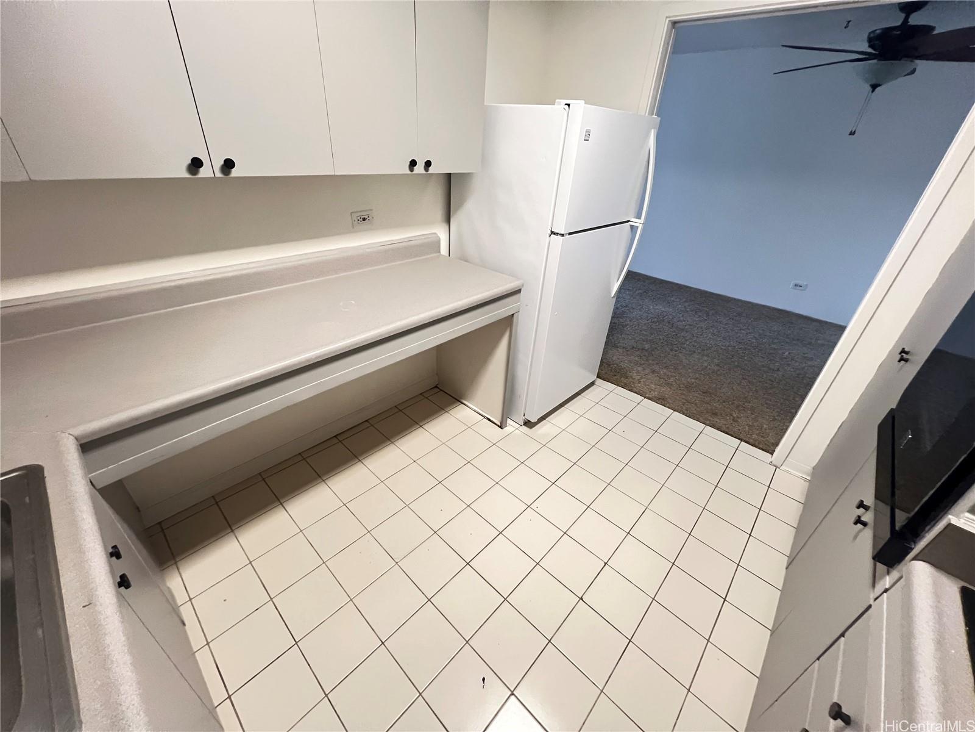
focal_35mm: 13
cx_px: 488
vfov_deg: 89.9
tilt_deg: -31.0
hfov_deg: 106.2
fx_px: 366
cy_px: 366
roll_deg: -3.7
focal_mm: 1.57
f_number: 1.8
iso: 500
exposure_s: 1/60
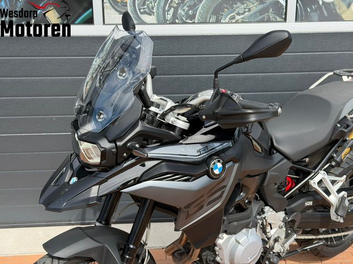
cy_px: 132
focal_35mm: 48
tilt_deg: -16.2
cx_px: 176
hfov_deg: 39.7
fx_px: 489
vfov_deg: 30.3
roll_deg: +0.9
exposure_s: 1/1543
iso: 100
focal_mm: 6.76
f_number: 1.78
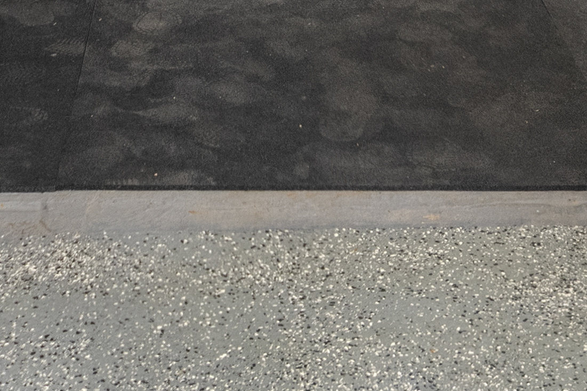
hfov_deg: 22.3
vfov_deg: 11.9
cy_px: -580
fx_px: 1484
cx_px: 226
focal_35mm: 91
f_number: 8
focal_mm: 12
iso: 400
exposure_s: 1/20
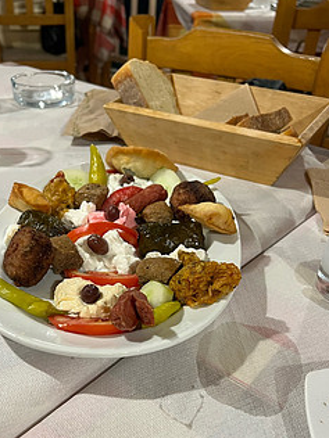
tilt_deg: -35.9
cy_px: 292
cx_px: 115
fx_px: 469
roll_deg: -0.4
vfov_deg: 49.3
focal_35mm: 37
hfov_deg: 38.3
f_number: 1.5
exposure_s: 1/50
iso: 125
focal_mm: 5.7
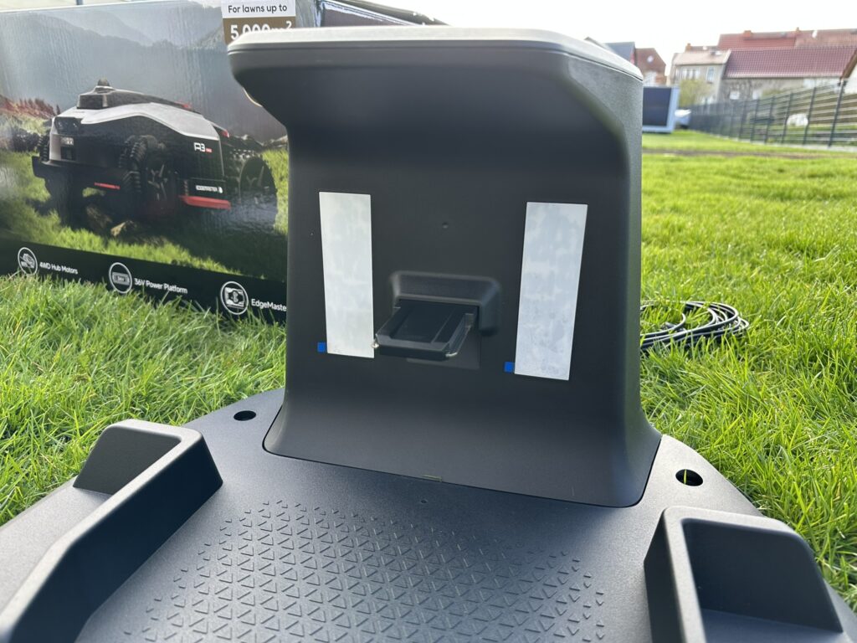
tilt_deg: -18.0
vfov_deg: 56.8
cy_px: 322
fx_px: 594
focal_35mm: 24
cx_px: 428
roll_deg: -2.4
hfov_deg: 71.6
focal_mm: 6.86
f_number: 1.78
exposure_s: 1/137
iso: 64
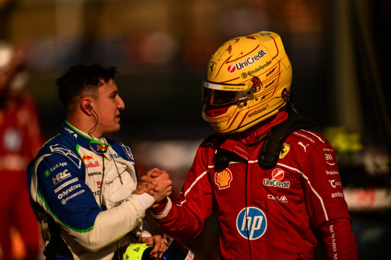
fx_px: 4344
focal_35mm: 400
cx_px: 196
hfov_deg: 5.2
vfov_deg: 3.4
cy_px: 130
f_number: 2.8
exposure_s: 1/13000
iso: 800
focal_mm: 400
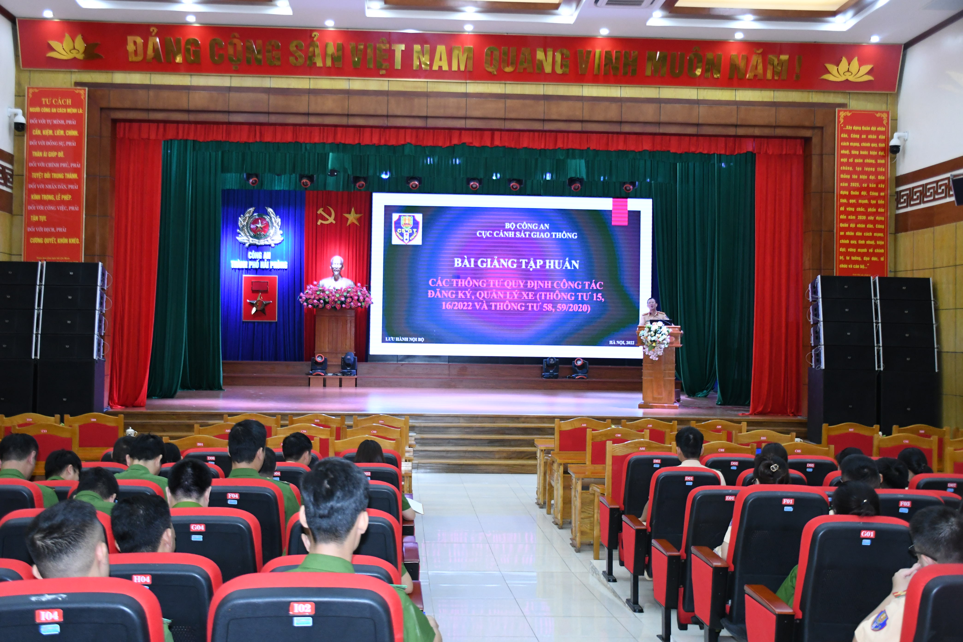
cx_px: 482
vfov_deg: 33.0
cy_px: 321
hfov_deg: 47.9
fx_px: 1083
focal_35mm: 40
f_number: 4
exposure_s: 1/200
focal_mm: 27
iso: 2500
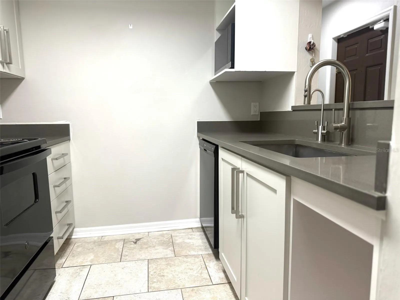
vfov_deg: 56.8
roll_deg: +0.3
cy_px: 150
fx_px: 277
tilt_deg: -6.8
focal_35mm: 24
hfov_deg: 71.6
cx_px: 200
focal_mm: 6.76
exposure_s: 1/61
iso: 125
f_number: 1.78
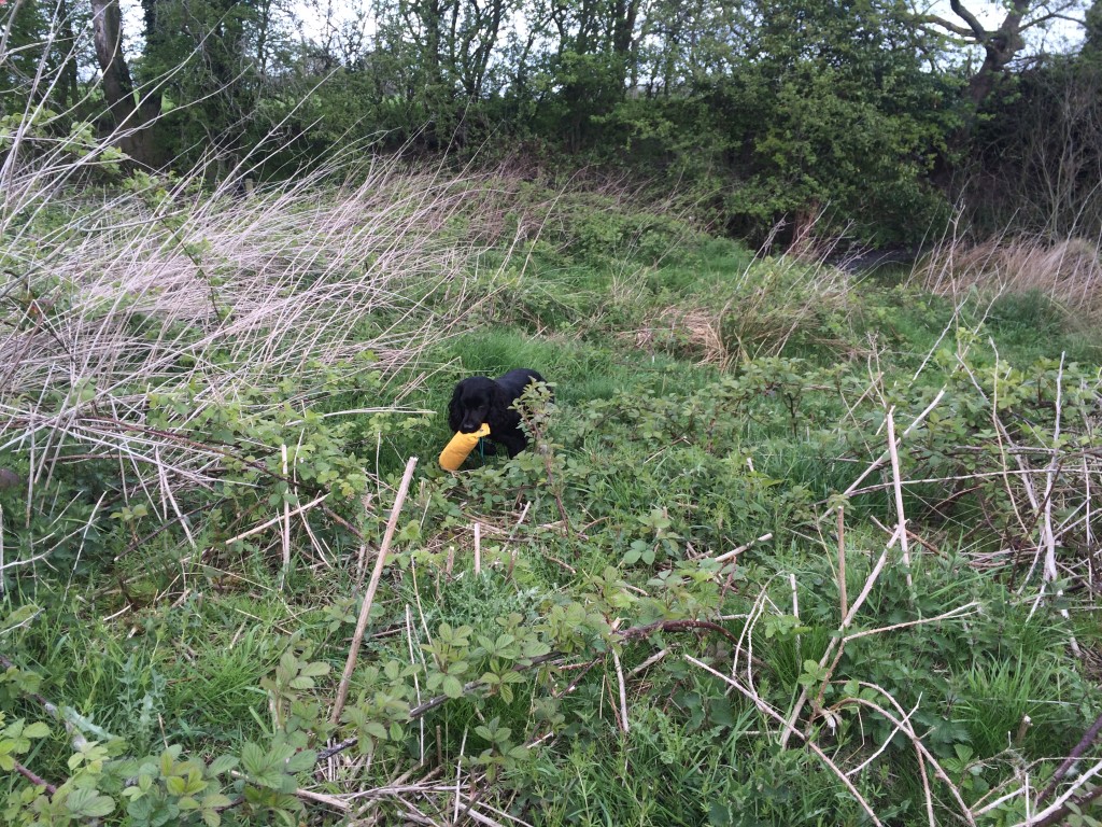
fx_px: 923
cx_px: 551
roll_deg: -0.8
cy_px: 414
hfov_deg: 61.7
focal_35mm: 29
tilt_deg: -17.7
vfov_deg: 48.2
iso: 32
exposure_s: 1/357
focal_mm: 4.15
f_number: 2.2
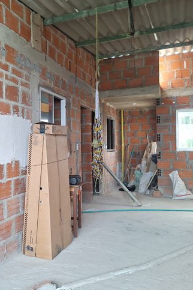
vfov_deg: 57.2
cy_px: 143
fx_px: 265
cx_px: 50
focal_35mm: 33
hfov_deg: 39.0
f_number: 1.8
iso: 50
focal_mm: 5.54
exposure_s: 1/60
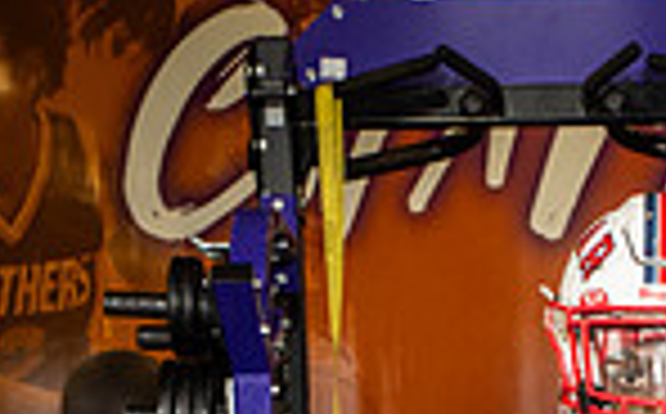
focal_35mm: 118
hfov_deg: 17.3
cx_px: 648
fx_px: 2139
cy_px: 999
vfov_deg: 9.7
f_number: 7.1
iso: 800
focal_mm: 38
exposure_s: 1/250
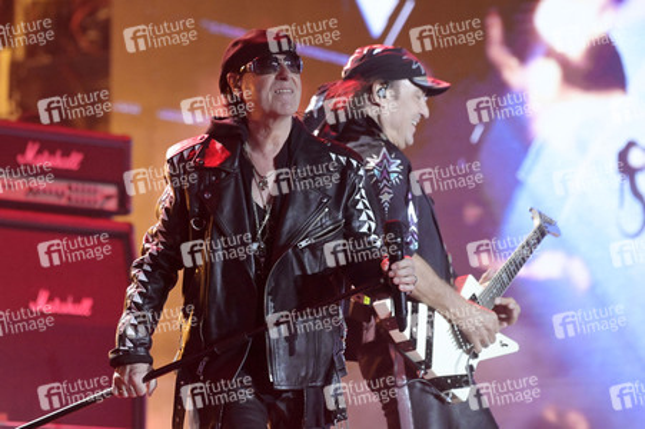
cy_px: 214
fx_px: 6087
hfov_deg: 6.1
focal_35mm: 340
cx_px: 322
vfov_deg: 4.0
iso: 12800
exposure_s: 1/640
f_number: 5.6
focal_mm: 340
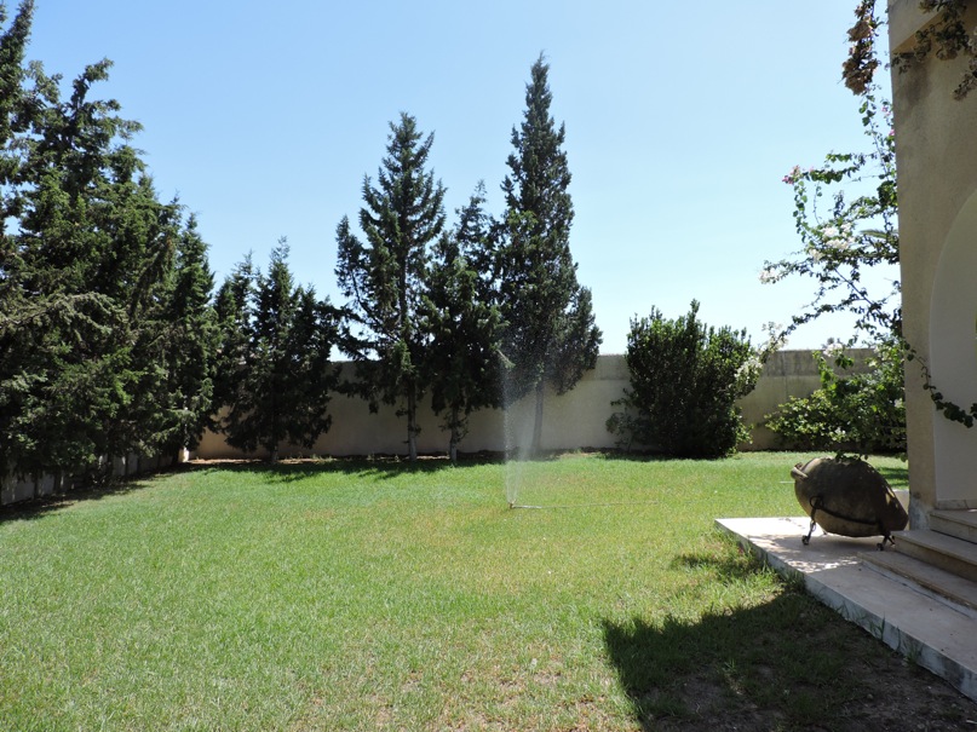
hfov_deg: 71.6
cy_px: 366
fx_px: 677
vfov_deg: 56.8
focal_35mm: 24
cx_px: 488
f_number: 3
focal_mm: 4.3
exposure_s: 1/800
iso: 100
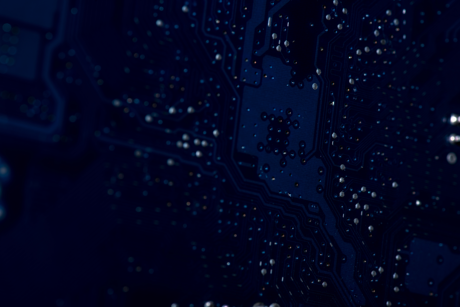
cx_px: 230
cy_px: 154
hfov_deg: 19.5
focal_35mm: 105
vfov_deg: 13.1
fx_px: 1342
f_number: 18
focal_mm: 105
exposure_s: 1/160
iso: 100
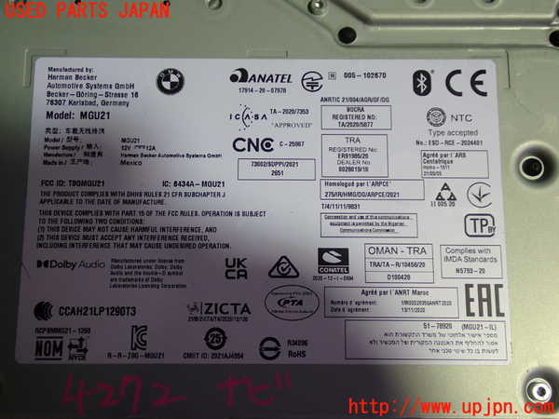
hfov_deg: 42.9
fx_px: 711
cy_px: 210
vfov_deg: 32.9
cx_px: 280
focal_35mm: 44
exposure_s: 1/80
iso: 200
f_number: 2.9
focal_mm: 7.84
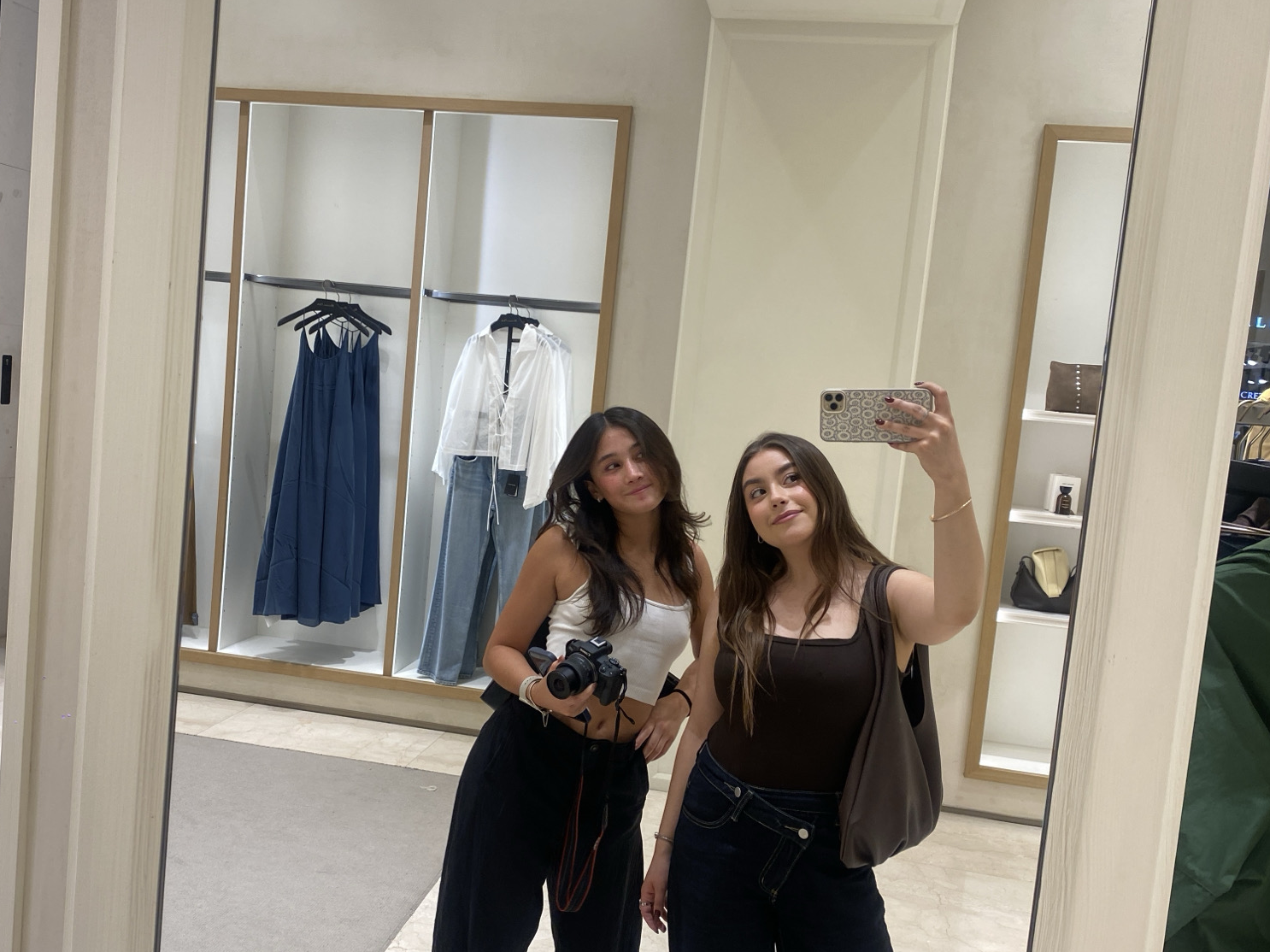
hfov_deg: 52.3
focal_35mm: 35
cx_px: 520
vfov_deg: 40.7
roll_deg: -5.0
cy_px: 481
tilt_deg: -6.2
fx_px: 1284
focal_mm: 4.25
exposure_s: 1/122
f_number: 1.8
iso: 40
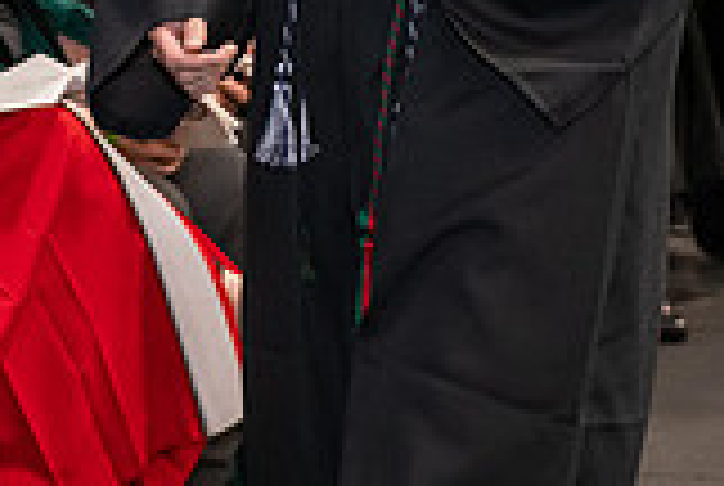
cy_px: -371
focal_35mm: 223
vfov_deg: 6.1
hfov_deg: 9.1
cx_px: -36
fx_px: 4493
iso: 2500
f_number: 5
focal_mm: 62
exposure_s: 1/125
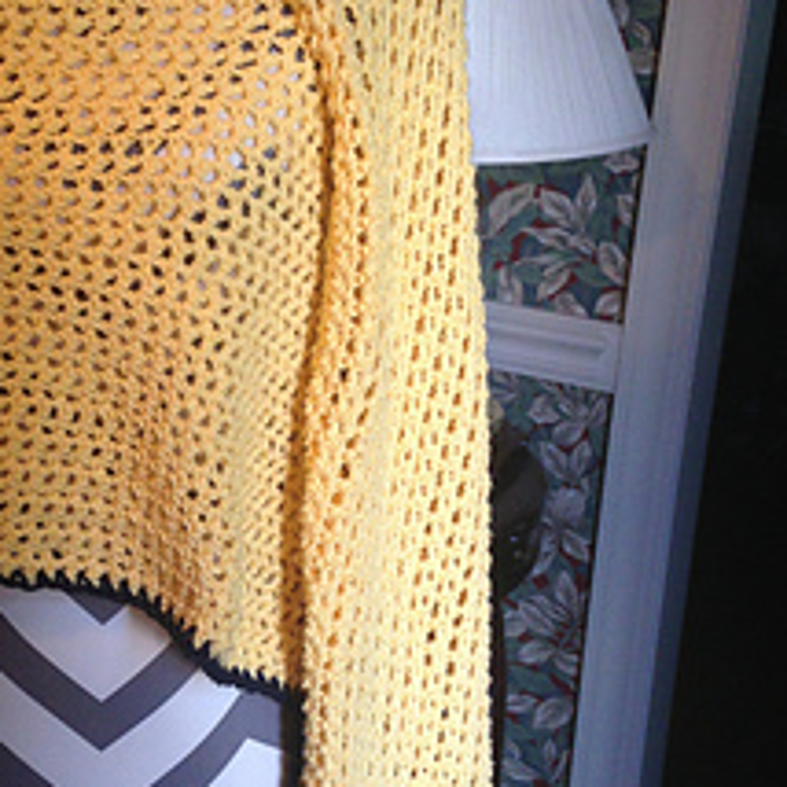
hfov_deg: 25.1
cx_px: 215
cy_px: 452
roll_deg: -1.5
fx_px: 1749
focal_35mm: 68
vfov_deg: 25.3
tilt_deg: -22.0
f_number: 2.4
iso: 64
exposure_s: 1/60
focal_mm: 4.12
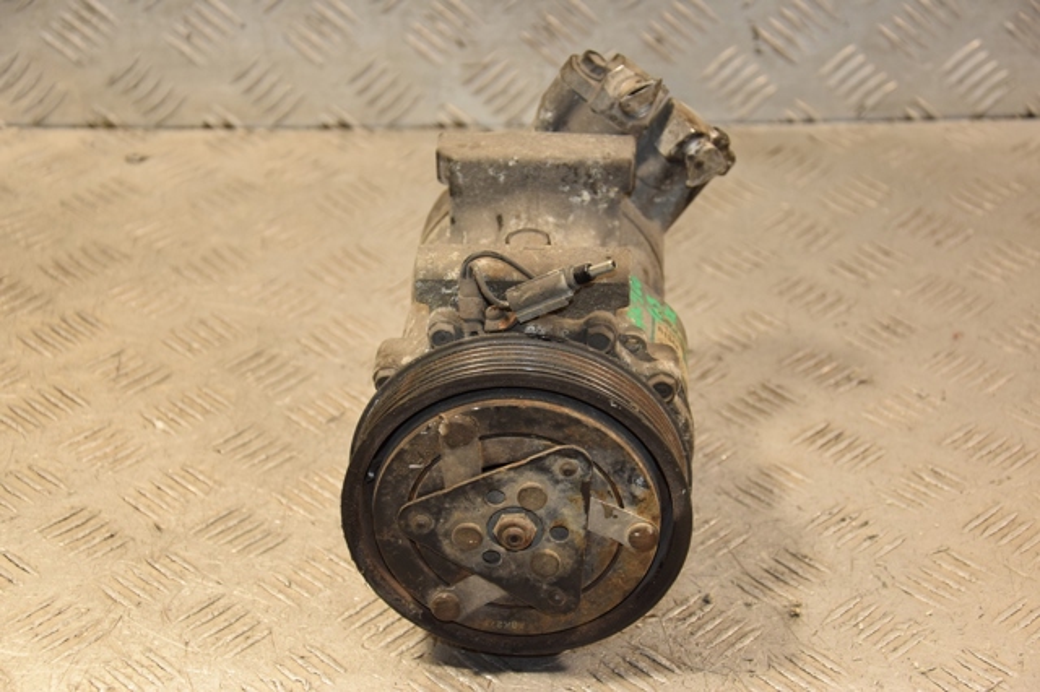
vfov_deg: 15.7
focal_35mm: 87
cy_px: 346
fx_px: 2512
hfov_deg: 23.4
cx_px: 520
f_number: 5
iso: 800
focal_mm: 58
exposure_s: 1/160
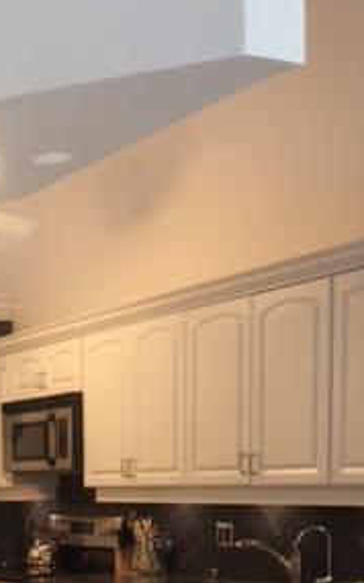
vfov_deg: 27.4
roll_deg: +2.5
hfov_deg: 17.7
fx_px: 1096
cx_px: -108
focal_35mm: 69
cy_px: 634
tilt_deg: -7.4
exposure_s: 1/30
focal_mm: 4.15
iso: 64
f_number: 2.2
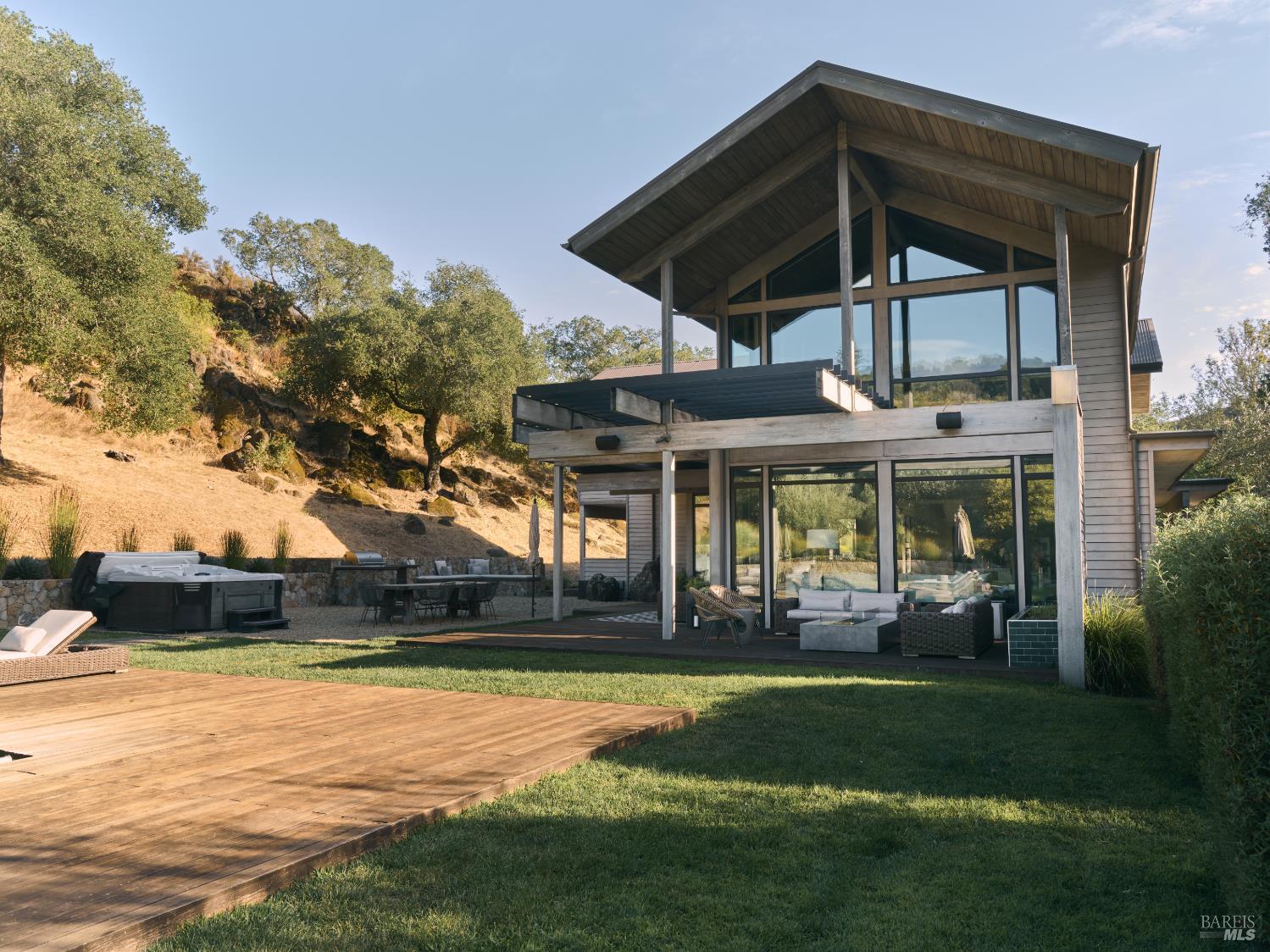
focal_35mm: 25
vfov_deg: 54.9
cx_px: 635
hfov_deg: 69.4
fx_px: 917
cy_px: 476
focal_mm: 32
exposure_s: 1/6
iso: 80
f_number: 14
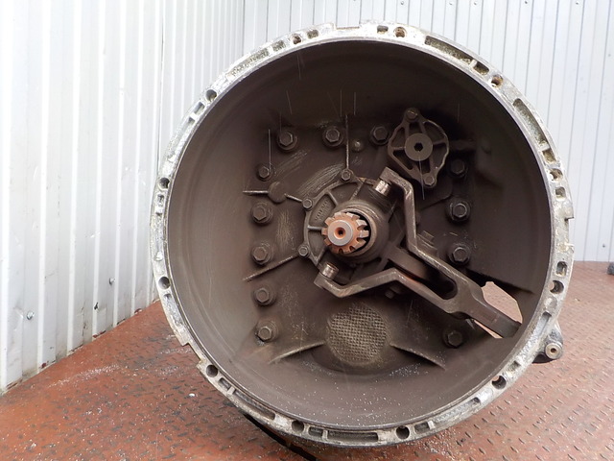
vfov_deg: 46.8
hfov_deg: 60.0
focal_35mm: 30
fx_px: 532
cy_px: 230
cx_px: 307
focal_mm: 4.1
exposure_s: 1/30
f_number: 3.3
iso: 220
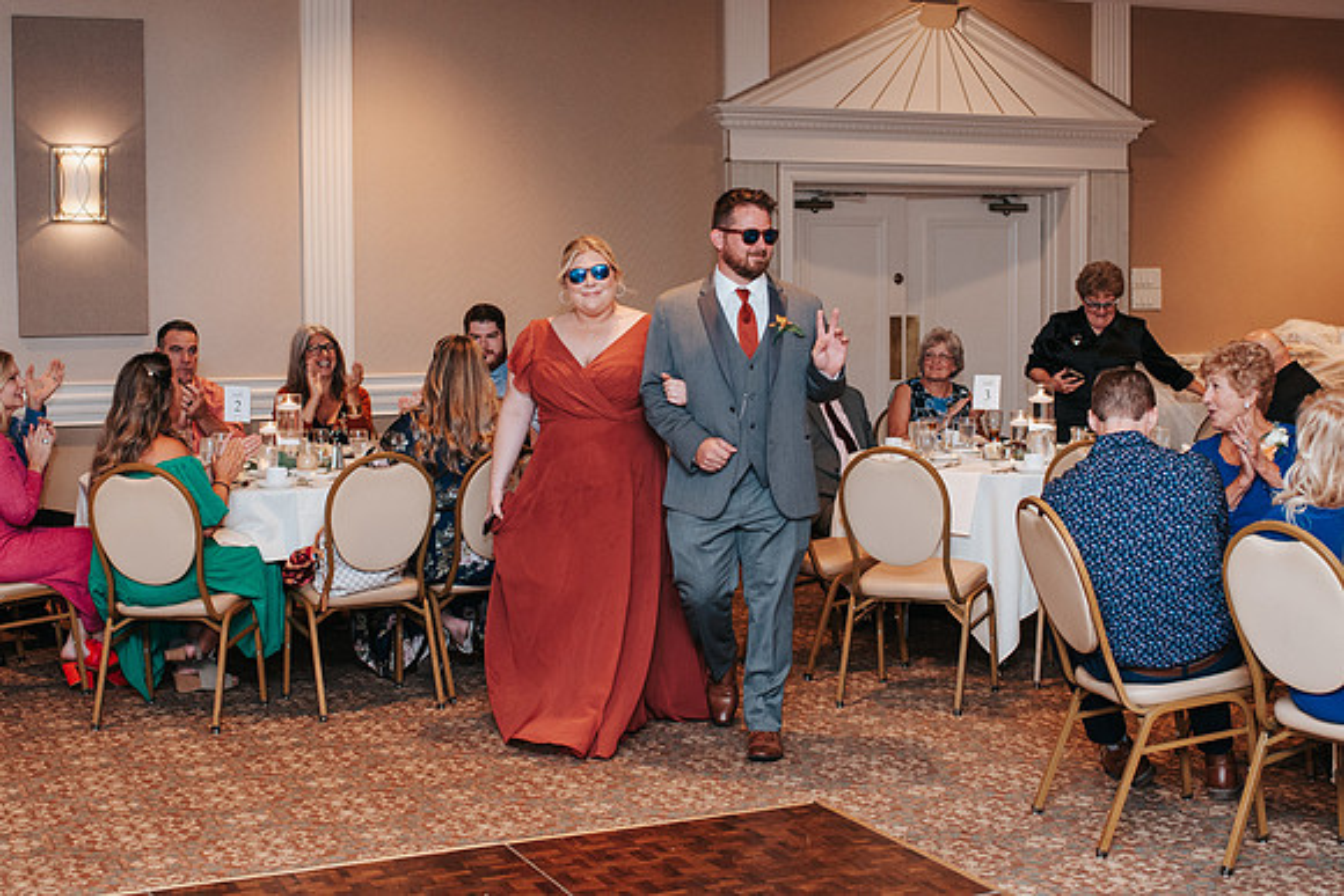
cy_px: 398
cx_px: 670
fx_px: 2013
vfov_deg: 25.1
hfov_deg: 36.9
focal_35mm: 54
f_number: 2.8
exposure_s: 1/160
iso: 1000
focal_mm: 35
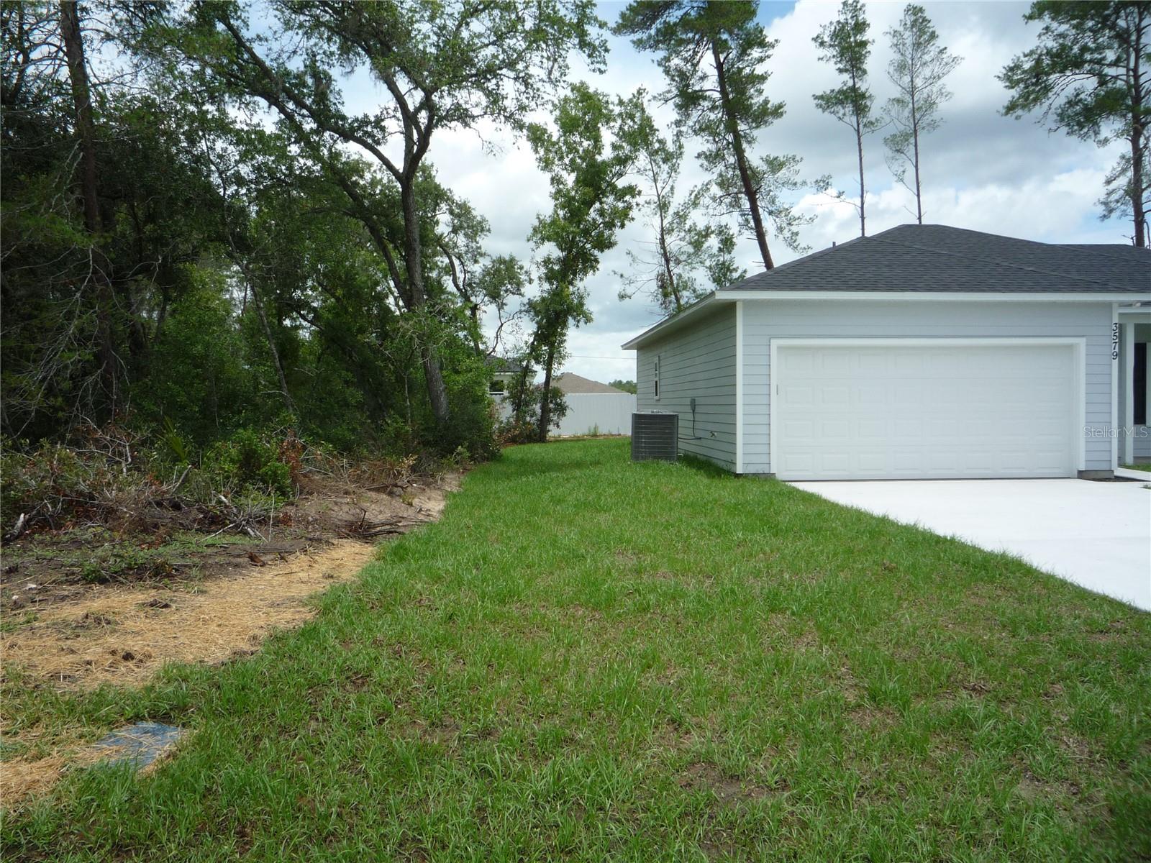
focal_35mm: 30
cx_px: 576
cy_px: 432
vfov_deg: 46.8
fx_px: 998
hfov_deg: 60.0
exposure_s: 1/400
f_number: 5
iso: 100
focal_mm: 5.2
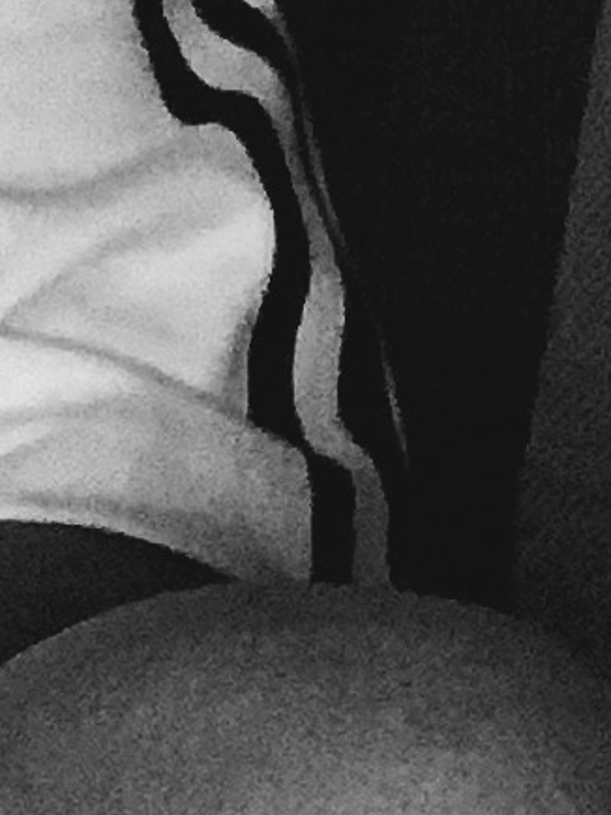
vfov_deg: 8.6
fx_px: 5345
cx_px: -1224
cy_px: -281
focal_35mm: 227
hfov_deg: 6.0
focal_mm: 2.87
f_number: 2.2
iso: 250
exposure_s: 1/17
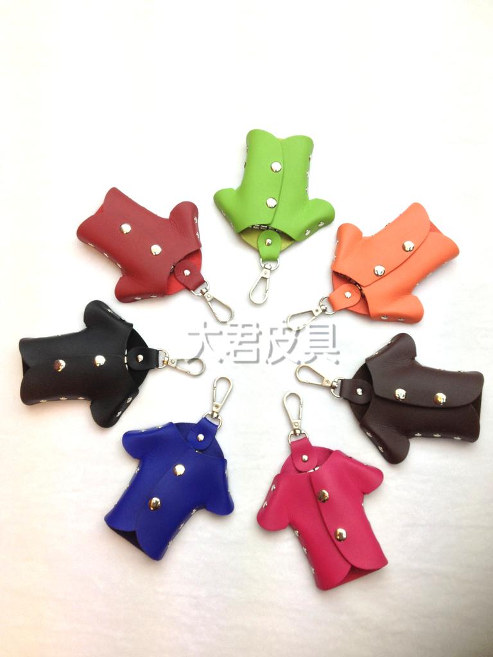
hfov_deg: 40.7
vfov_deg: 52.6
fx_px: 665
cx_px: 246
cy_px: 328
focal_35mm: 35
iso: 50
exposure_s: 1/40
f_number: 2.4
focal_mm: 4.28
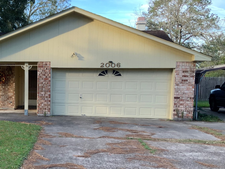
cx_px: 32
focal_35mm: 52
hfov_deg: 35.1
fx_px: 338
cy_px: 103
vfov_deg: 28.0
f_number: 1.8
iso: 16
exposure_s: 1/122
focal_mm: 3
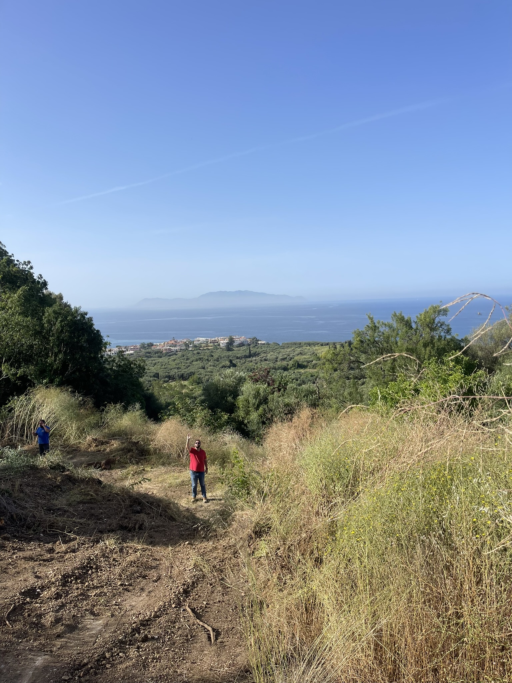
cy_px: 342
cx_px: 256
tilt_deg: -5.4
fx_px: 493
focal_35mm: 25
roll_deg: +0.9
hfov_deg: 54.9
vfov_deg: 69.4
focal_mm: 5.1
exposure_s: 1/3448
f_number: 1.6
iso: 32
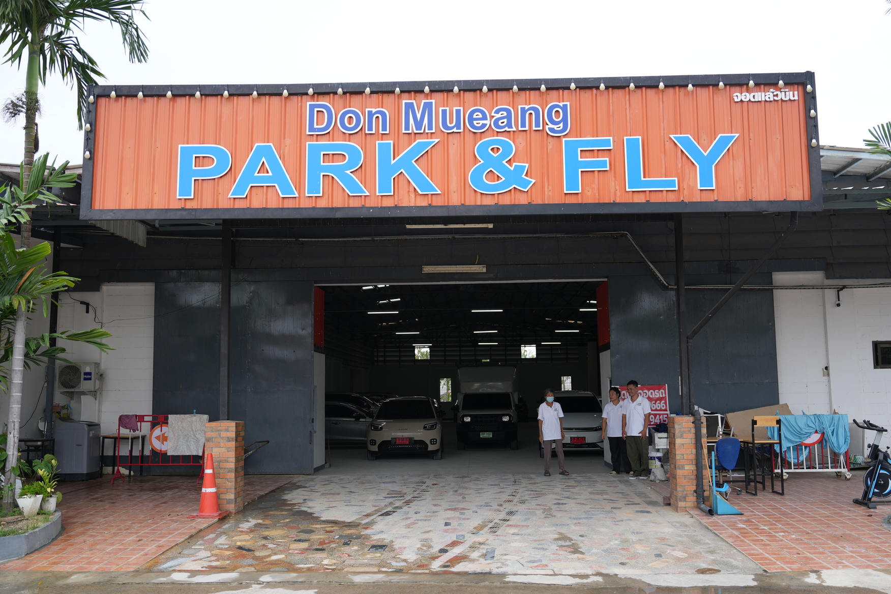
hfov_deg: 55.8
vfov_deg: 38.9
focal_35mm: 34
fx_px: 841
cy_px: 297
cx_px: 446
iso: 100
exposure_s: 1/250
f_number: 2.8
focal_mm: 34
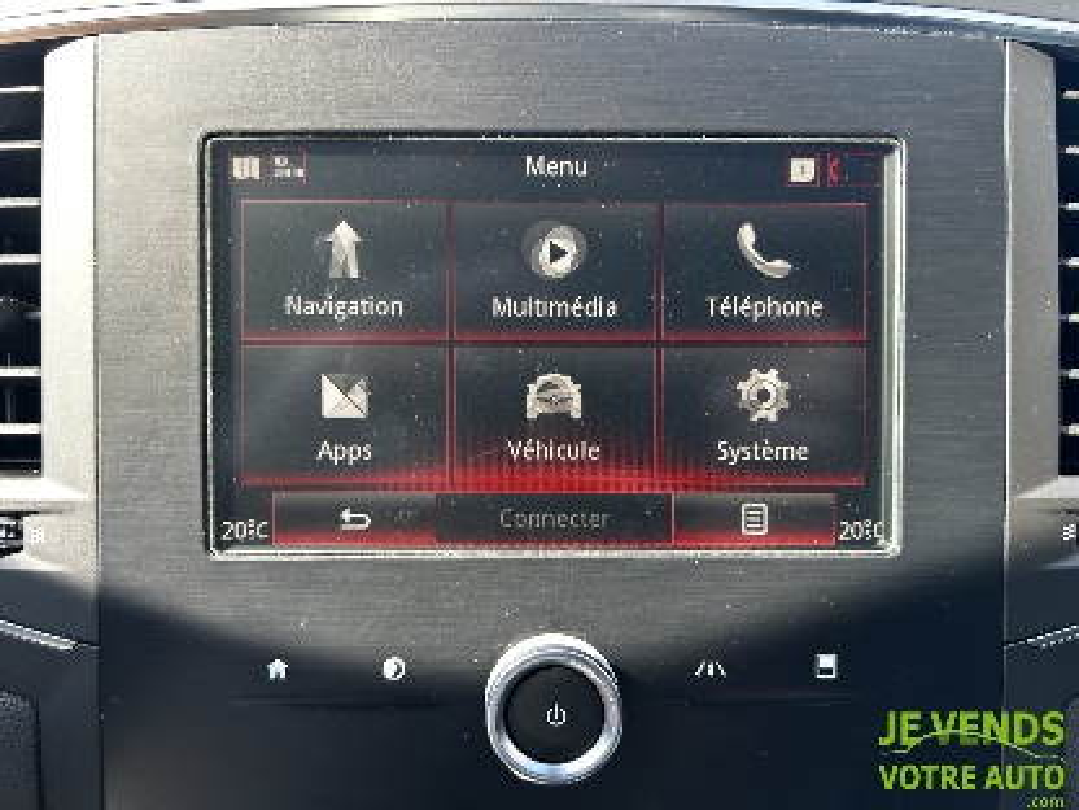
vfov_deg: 53.1
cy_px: 405
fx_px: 810
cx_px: 540
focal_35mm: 26
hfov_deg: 67.3
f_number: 1.5
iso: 50
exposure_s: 1/124
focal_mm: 5.7
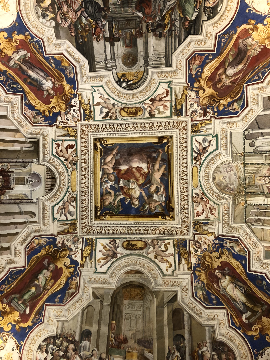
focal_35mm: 28
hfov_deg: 49.7
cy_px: 180
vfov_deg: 63.4
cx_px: 135
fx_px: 291
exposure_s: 1/17
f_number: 1.8
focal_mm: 4
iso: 50
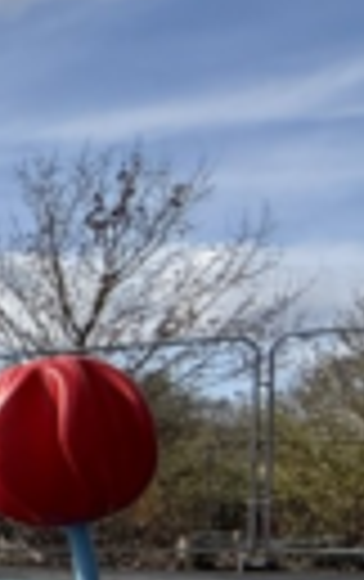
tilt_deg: -0.4
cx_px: -888
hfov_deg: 9.6
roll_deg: -0.4
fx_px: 1281
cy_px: 537
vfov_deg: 24.6
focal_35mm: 81
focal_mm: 2.22
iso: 50
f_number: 2.2
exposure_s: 1/3663
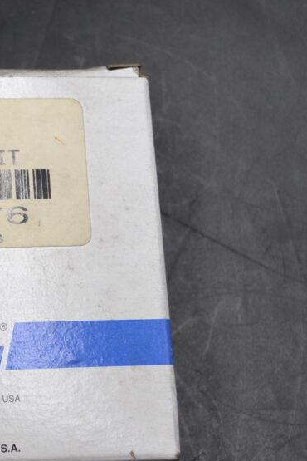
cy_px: 252
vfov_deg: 21.7
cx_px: -34
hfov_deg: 14.2
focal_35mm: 94
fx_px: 1203
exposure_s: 1/125
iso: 320
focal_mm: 29
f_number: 5.6
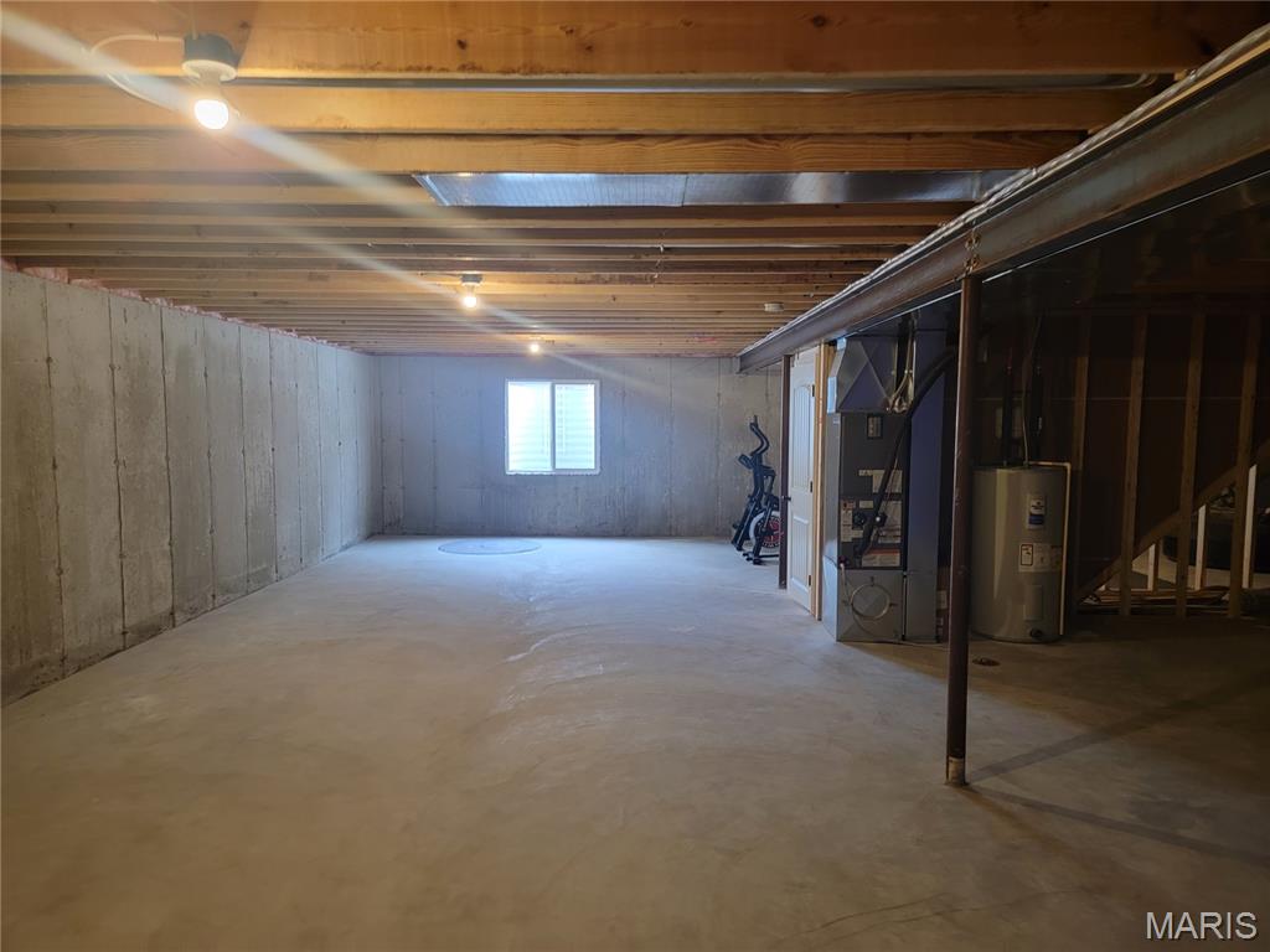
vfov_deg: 56.8
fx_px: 881
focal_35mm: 24
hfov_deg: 71.6
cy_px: 476
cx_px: 635
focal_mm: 6.7
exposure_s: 1/40
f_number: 1.8
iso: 250
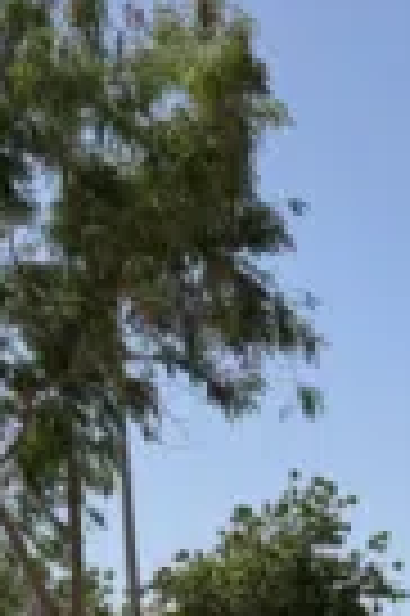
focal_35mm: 97
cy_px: 973
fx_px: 1661
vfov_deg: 18.3
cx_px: 478
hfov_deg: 13.7
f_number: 1.78
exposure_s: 1/6173
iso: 80
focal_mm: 6.76
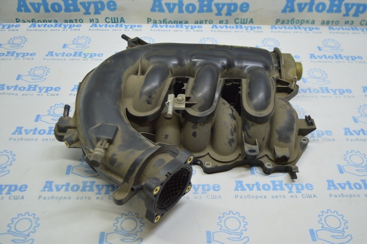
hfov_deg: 49.6
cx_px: 184
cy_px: 122
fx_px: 397
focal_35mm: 39
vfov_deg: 34.2
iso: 400
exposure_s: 1/60
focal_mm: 26
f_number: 4
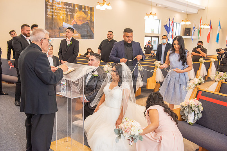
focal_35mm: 34
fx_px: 214
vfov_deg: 38.9
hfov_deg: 55.8
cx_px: 114
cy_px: 76
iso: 1250
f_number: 5
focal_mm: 34
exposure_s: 1/100
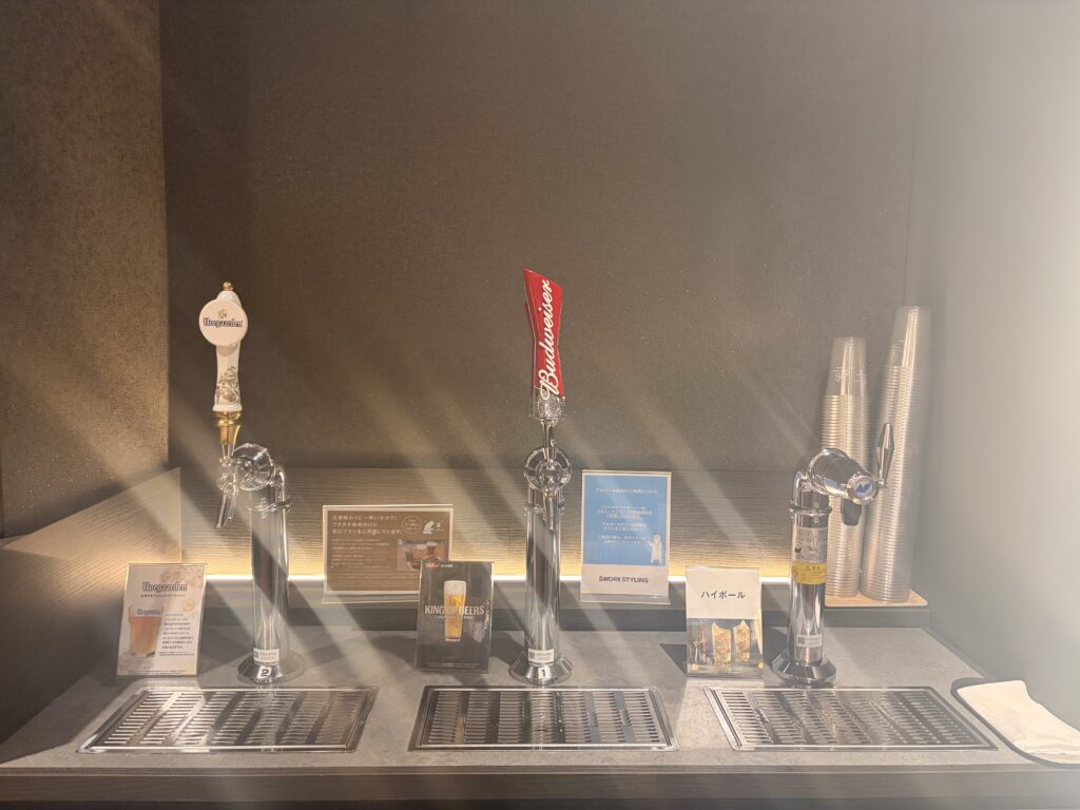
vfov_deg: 53.1
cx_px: 540
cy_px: 405
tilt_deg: -4.7
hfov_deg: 67.3
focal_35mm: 26
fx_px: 811
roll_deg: -0.6
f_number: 1.6
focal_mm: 5.96
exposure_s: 1/50
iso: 200
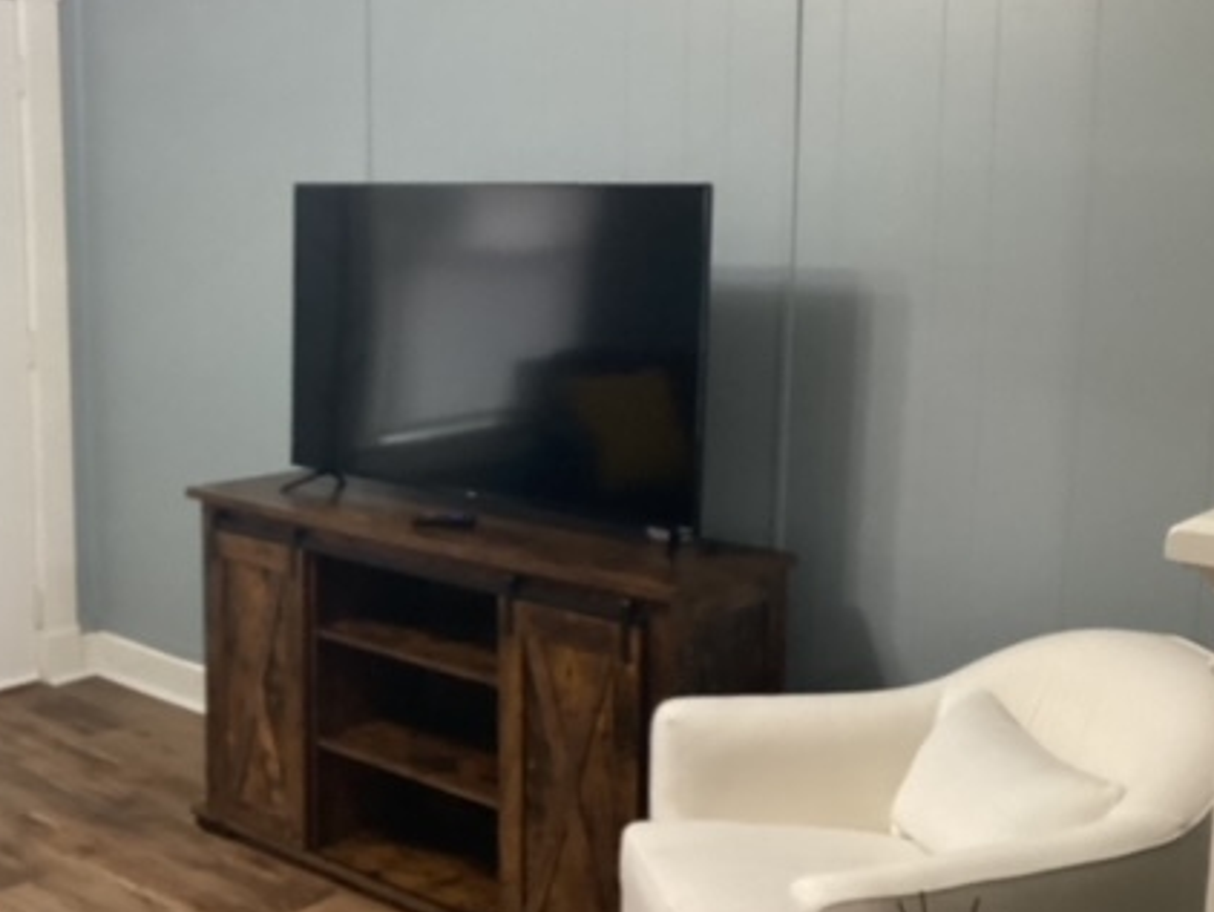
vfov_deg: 30.9
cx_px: 371
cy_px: 423
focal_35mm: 47
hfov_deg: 39.8
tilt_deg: -7.8
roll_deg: -1.3
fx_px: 1649
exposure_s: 1/50
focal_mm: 3.3
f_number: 2.4
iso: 320
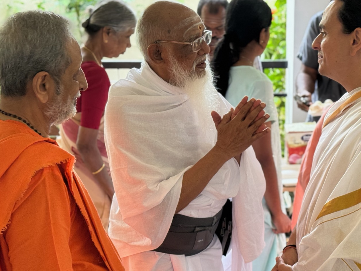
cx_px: 257
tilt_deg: -18.0
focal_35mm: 78
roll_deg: -0.2
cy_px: 180
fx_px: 813
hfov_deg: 24.8
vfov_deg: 18.8
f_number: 1.78
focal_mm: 6.76
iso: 100
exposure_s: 1/60
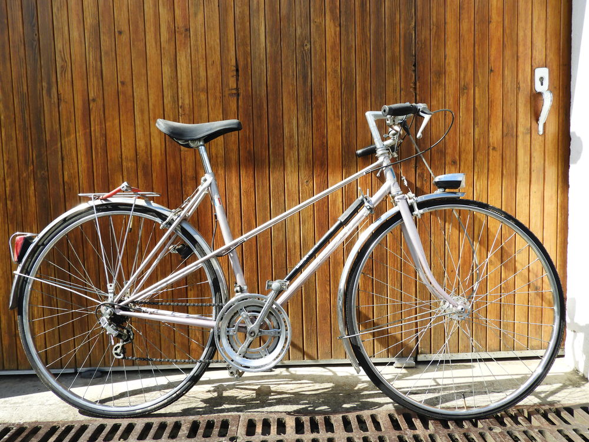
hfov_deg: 60.0
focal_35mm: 30
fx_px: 510
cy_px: 221
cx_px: 294
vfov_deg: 46.8
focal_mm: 5.4
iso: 100
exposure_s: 1/500
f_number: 3.5
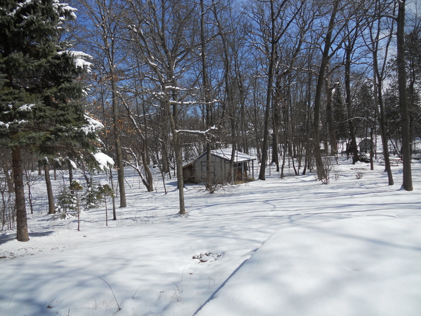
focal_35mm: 27
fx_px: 328
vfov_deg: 51.4
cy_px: 158
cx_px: 210
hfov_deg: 65.3
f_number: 3.2
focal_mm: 4.9
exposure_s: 1/1500
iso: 80
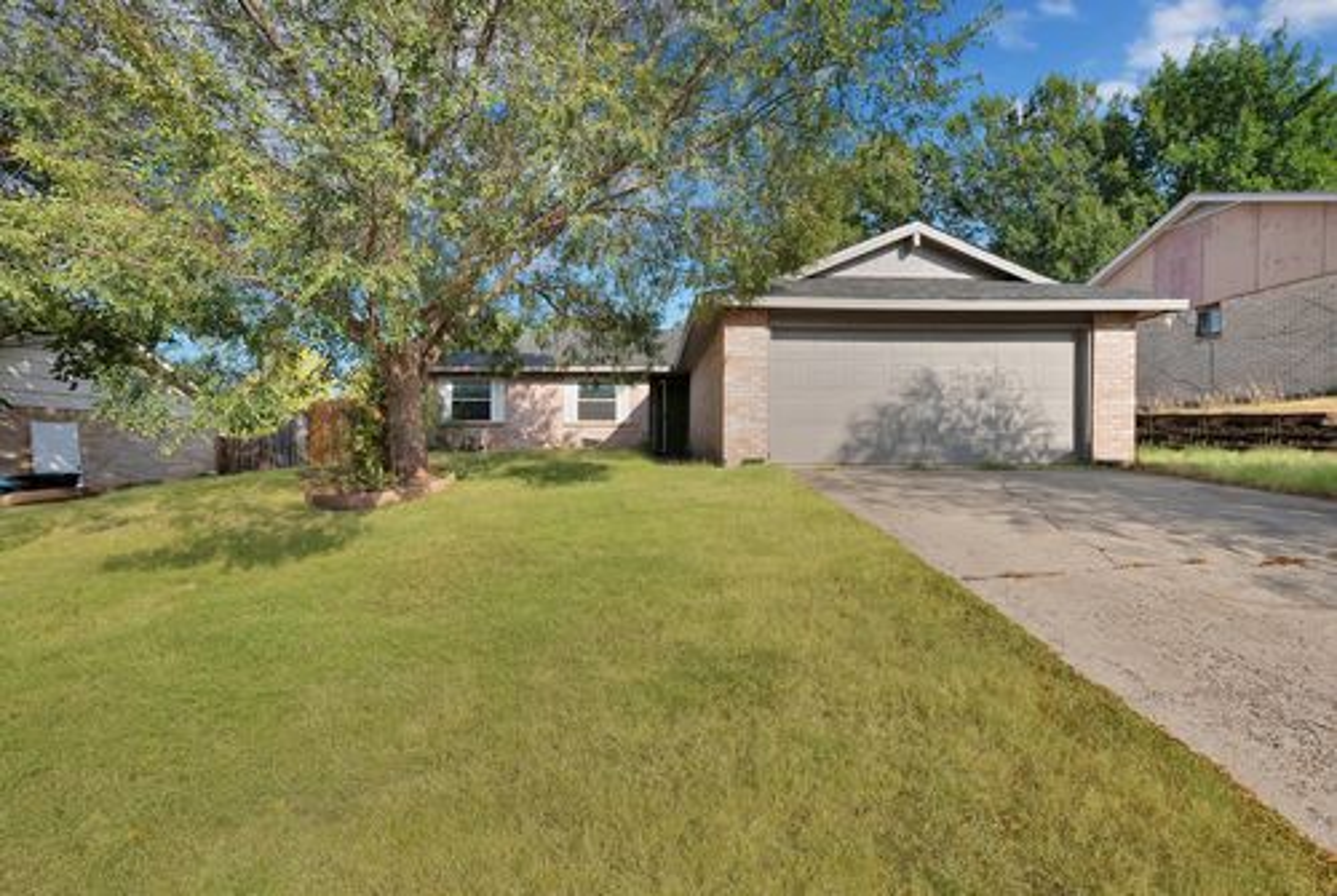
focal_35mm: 17
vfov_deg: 70.6
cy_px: 448
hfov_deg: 93.2
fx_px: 632
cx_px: 668
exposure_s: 1/800
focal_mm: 17
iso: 640
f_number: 9
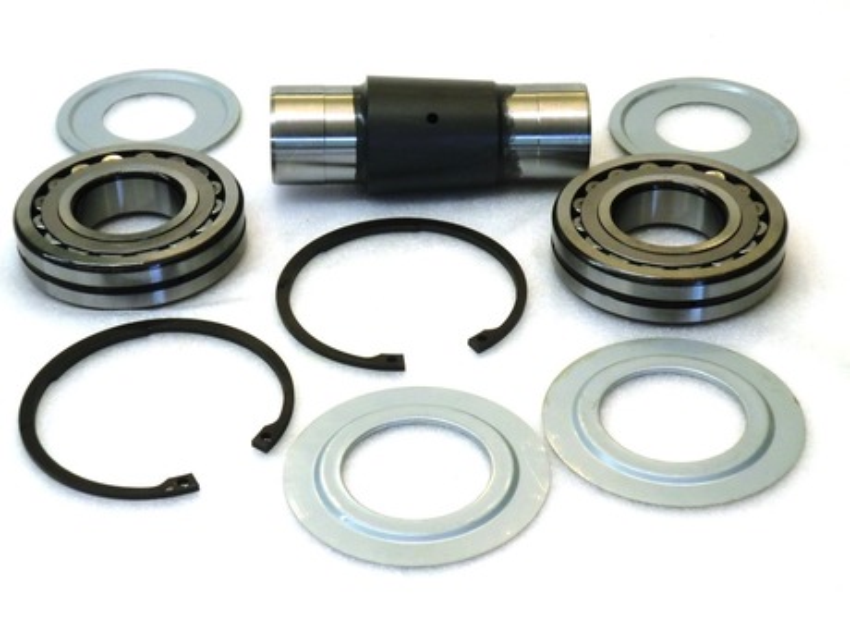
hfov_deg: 31.2
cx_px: 425
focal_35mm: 62
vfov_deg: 23.7
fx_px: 1522
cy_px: 319
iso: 200
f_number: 4.3
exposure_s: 1/60
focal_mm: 11.16
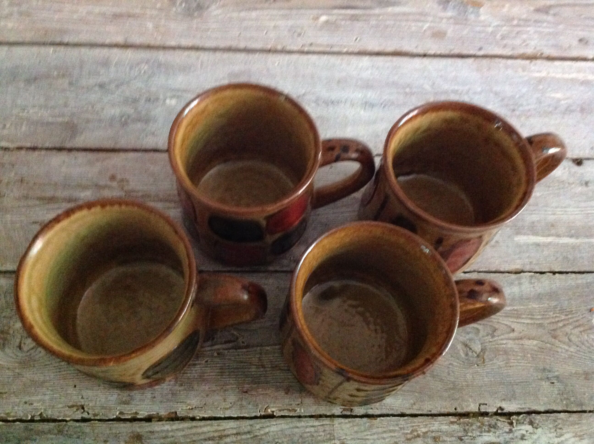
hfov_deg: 52.7
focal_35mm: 35
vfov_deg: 40.6
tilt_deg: -66.1
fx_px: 600
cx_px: 297
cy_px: 222
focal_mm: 4.28
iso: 800
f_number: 2.4
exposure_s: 1/15
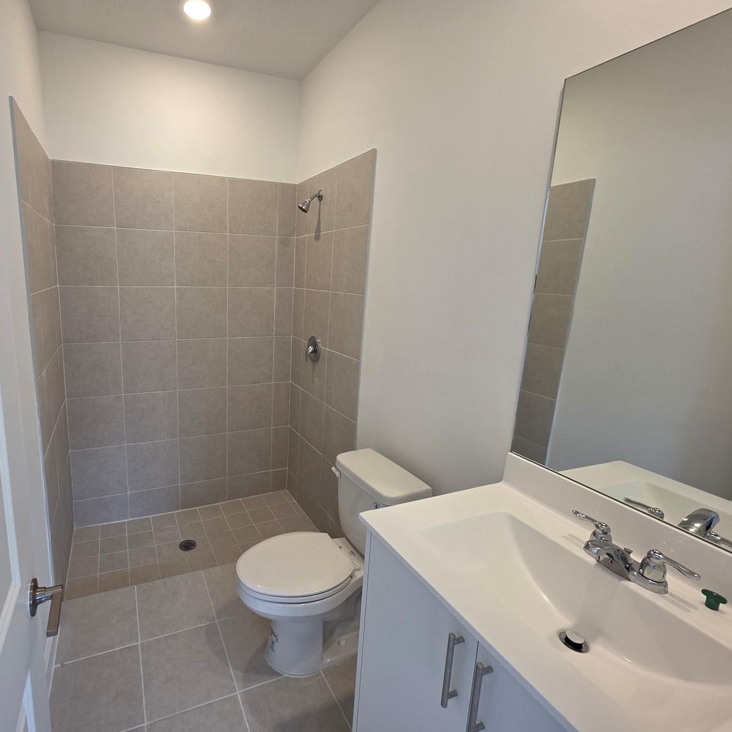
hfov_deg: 85.2
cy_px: 354
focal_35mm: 16
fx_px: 383
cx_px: 261
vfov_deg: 87.4
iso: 100
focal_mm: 2.2
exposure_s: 1/120
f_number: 1.9
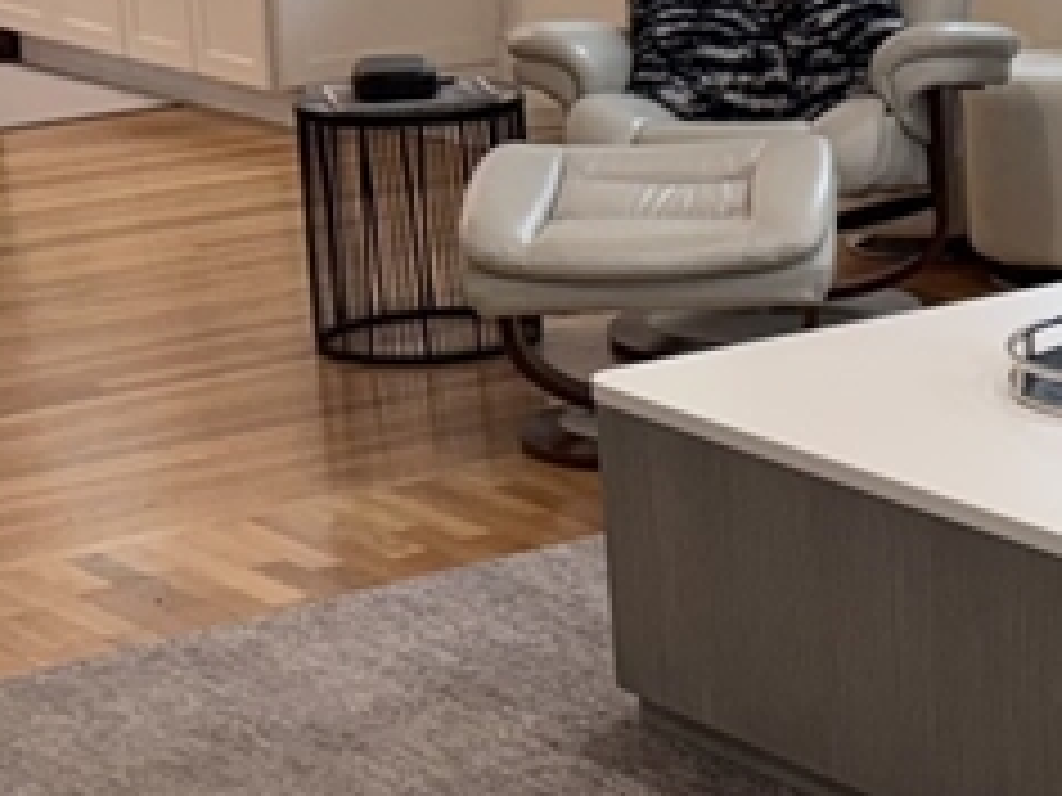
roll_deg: +0.1
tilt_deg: -15.3
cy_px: 463
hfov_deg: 16.3
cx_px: 1472
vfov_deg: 13.1
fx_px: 3467
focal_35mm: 113
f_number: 1.6
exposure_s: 1/120
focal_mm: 5.96
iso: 100
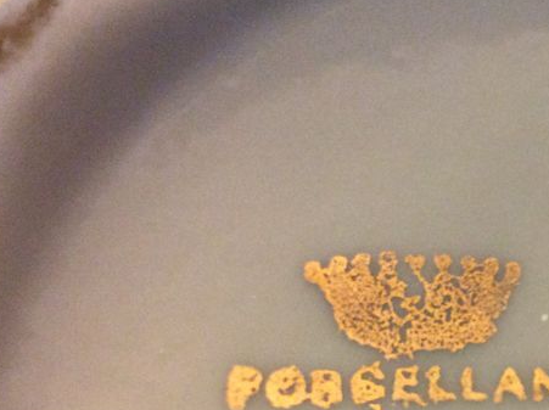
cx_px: 553
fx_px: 1125
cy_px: 369
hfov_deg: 26.0
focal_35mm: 71
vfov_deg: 20.3
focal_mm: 3.3
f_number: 2.4
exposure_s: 1/25
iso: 250
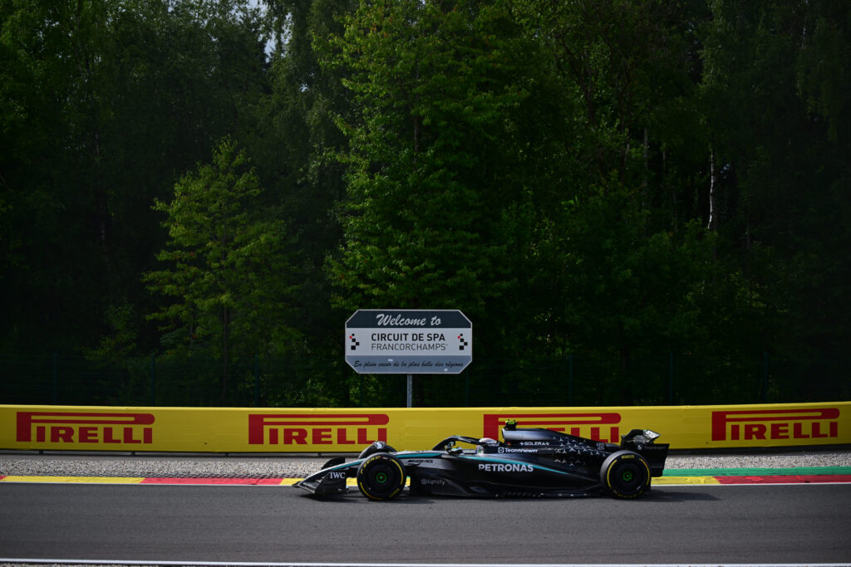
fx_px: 1655
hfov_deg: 28.8
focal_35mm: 70
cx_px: 426
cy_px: 284
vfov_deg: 19.5
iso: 320
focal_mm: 70
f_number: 2.8
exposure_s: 1/6400
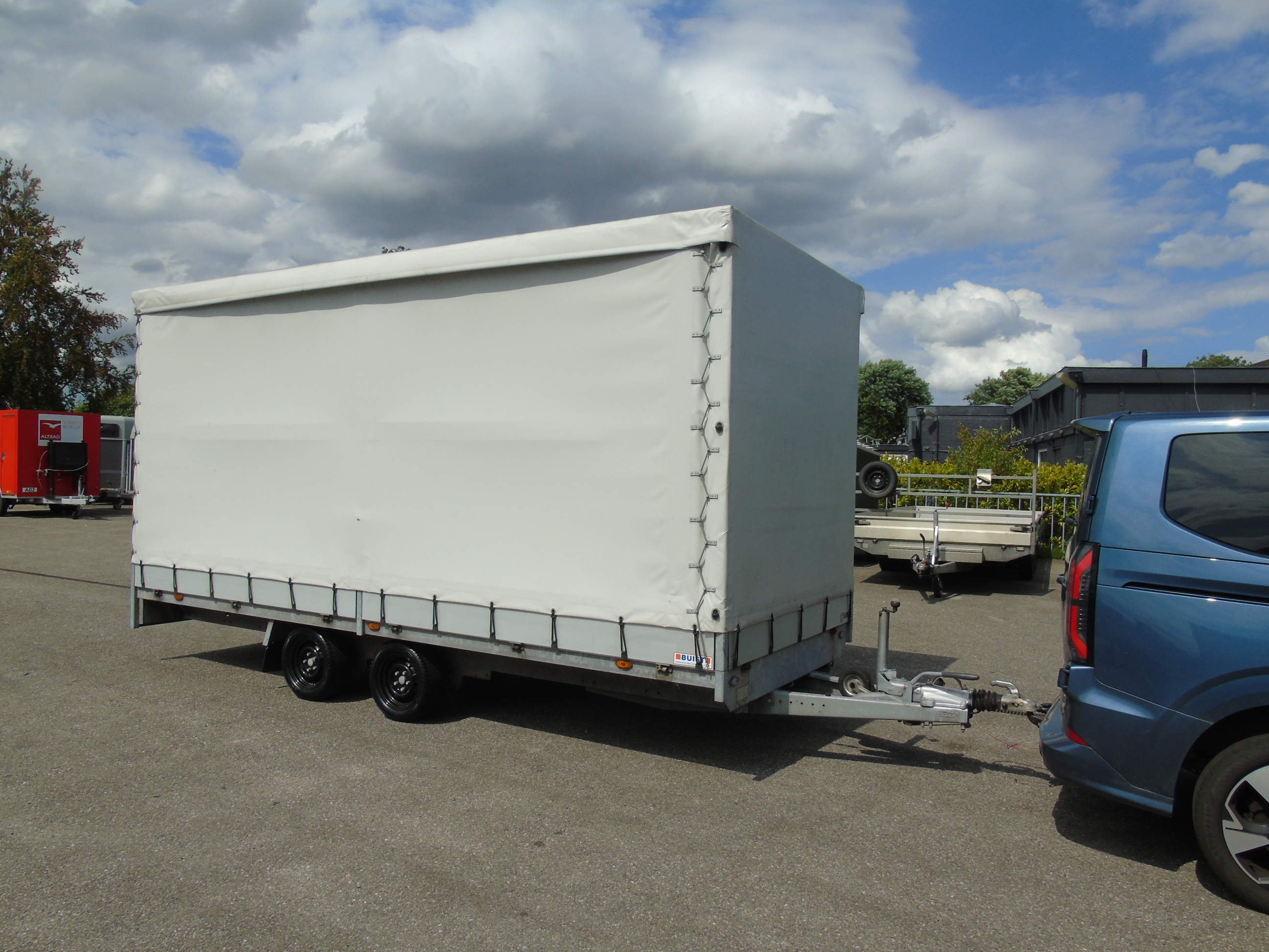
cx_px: 634
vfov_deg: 54.9
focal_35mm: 25
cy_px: 476
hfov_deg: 69.4
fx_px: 916
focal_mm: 4.4
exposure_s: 1/1000
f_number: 4.8
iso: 80
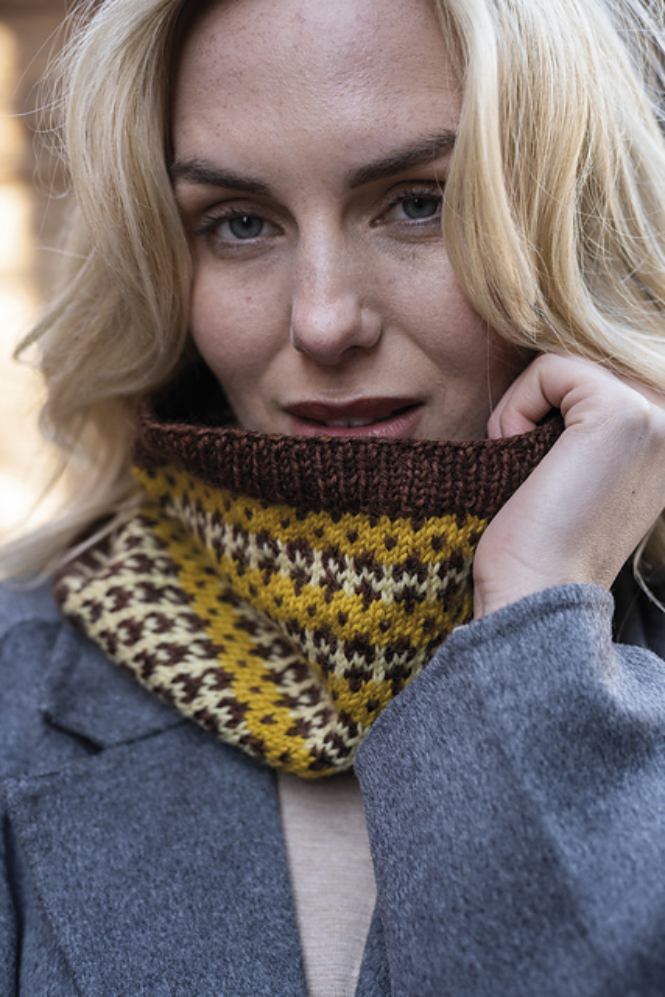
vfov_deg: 39.6
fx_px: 1385
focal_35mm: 50
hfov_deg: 27.0
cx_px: 332
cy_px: 498
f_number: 4
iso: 400
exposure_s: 1/200
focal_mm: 50
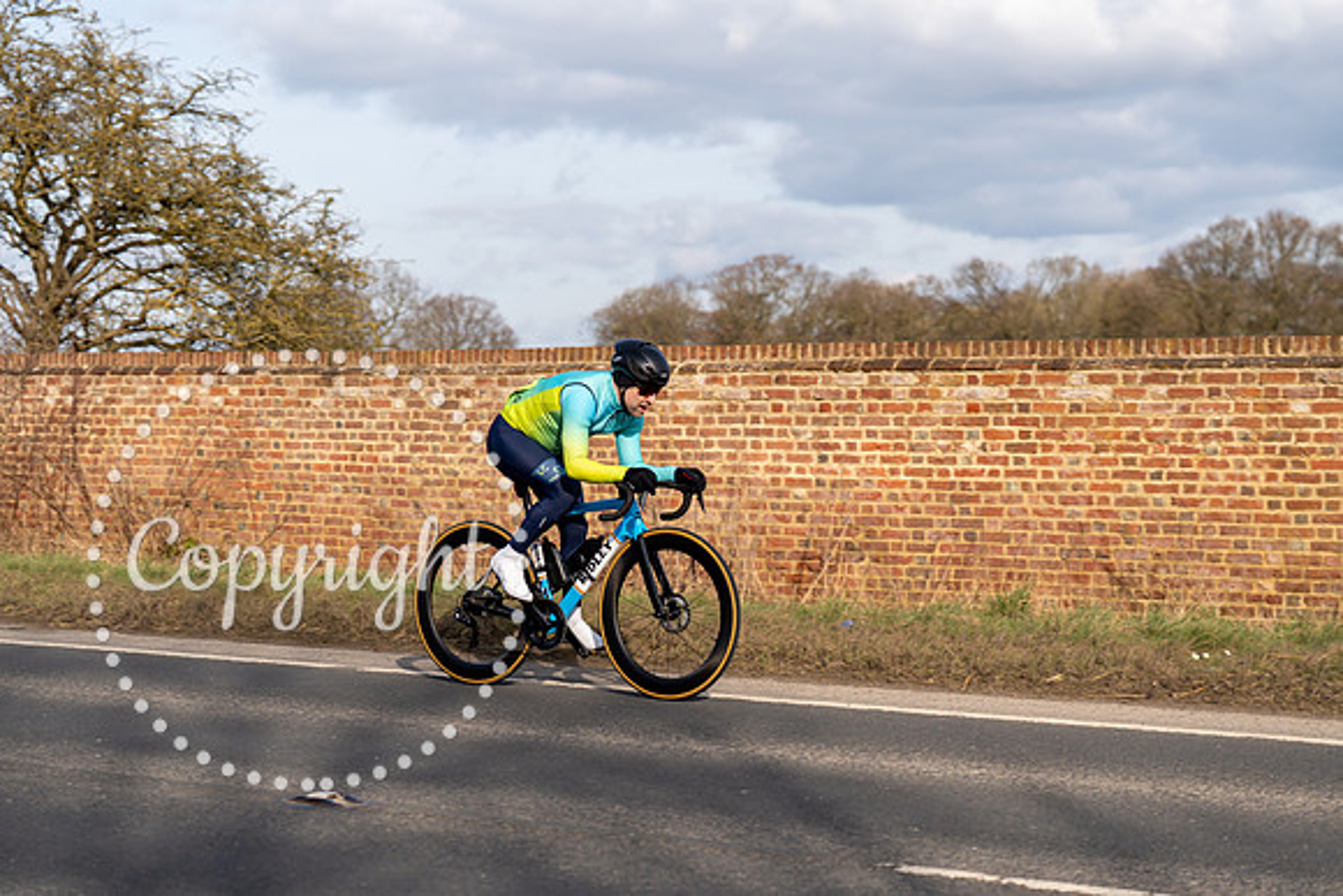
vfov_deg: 19.5
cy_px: 448
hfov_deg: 28.8
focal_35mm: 70
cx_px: 672
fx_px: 2612
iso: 100
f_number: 4
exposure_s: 1/800
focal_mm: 70
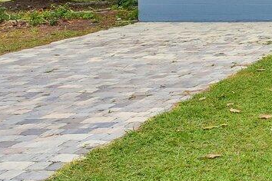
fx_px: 612
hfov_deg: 18.2
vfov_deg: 16.2
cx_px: 526
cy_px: -36
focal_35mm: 81
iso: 100
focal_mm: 14
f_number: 8
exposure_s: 1/90
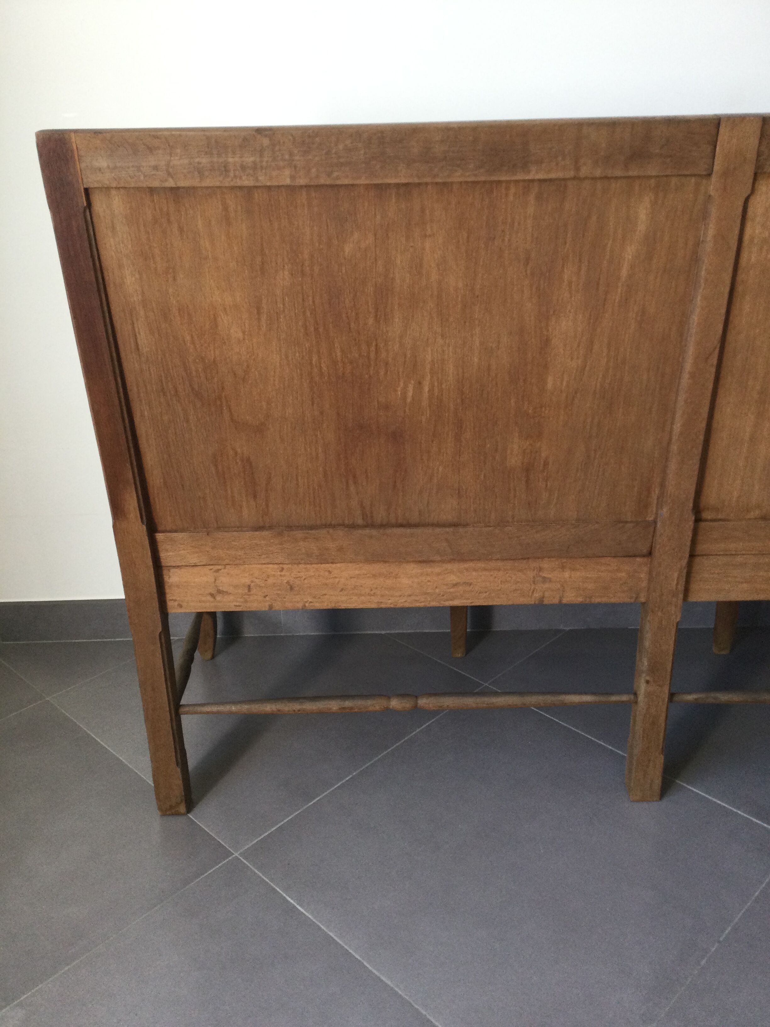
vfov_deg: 58.4
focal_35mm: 31
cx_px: 385
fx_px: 919
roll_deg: +1.2
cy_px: 514
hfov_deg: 45.4
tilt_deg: -22.7
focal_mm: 3.3
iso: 40
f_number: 2.4
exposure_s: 1/33
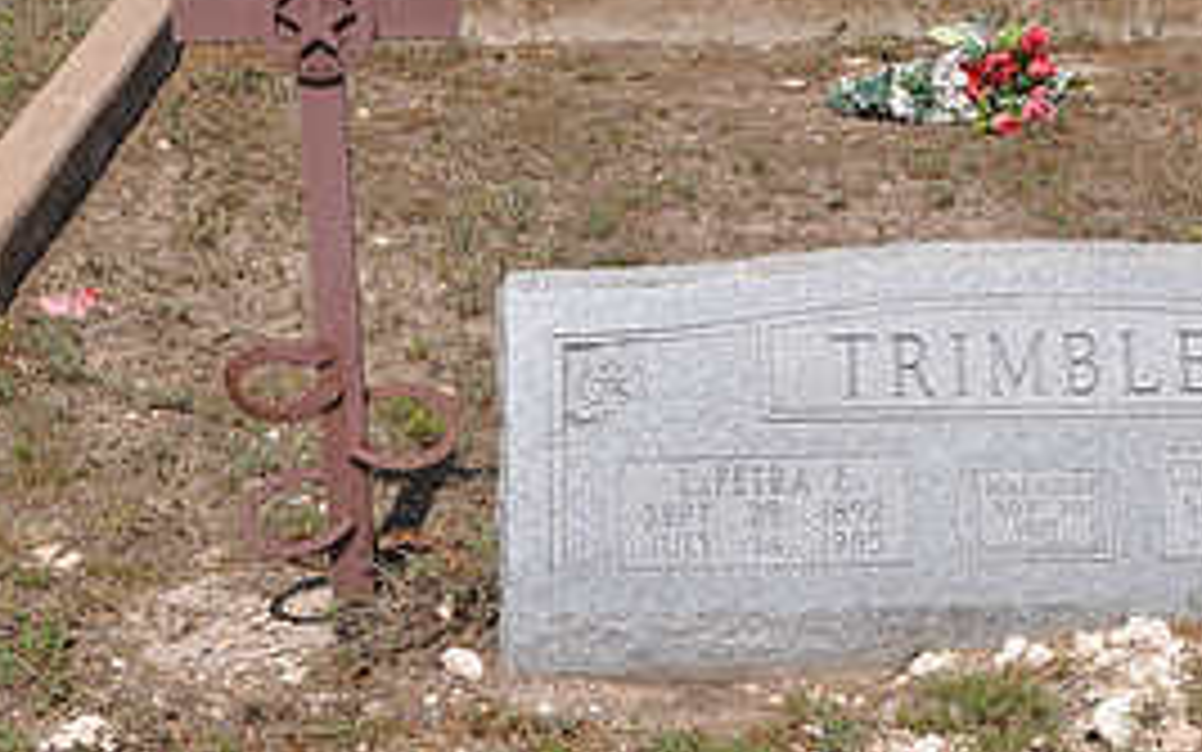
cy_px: 435
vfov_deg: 14.1
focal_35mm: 93
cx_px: 959
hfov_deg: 22.0
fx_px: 3047
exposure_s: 1/400
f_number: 10
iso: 200
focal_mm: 28
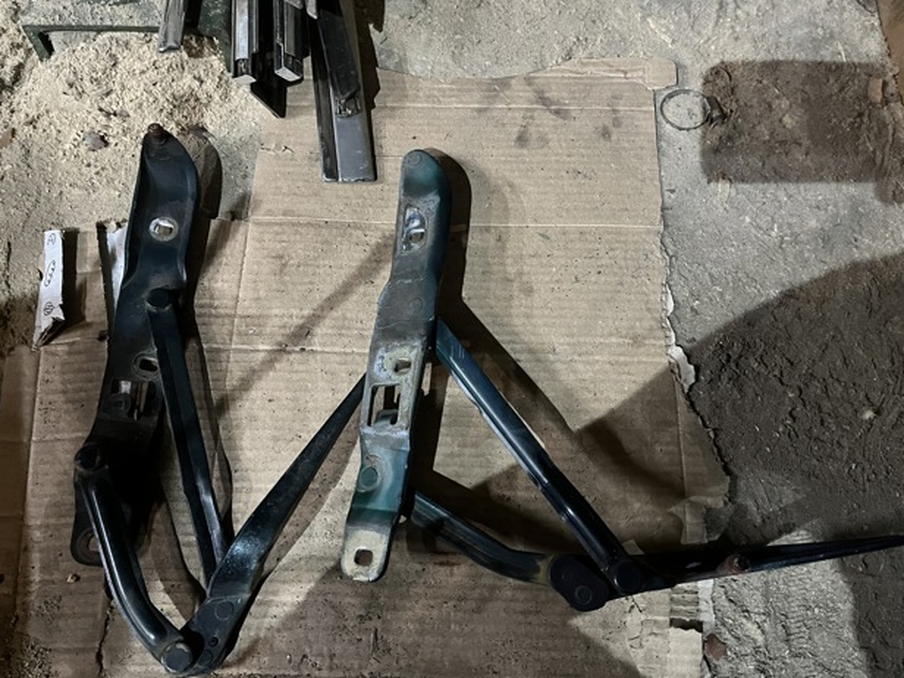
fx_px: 705
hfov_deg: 65.3
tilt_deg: -65.8
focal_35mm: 27
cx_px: 445
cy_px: 329
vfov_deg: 51.3
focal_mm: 5.1
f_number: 1.6
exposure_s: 1/25
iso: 640
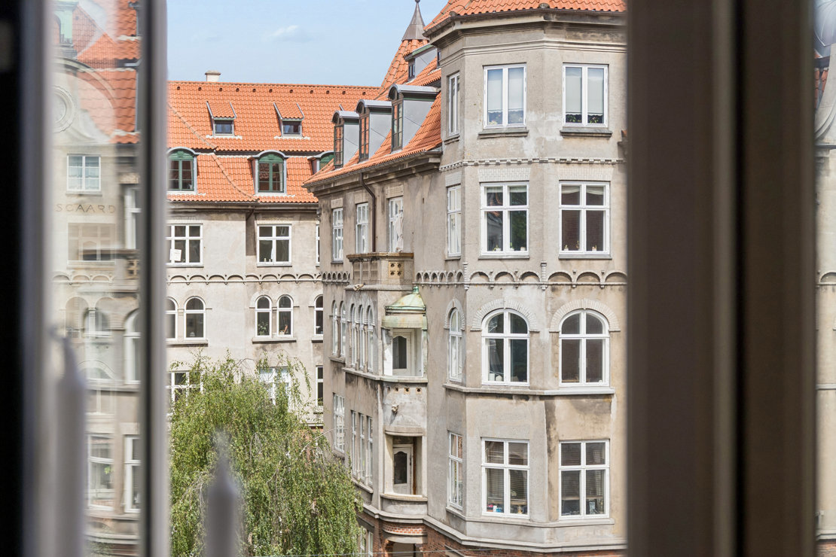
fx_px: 1498
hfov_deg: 31.2
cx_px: 418
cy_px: 278
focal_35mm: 64
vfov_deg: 21.1
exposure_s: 1/1000
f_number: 4
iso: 200
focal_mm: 43
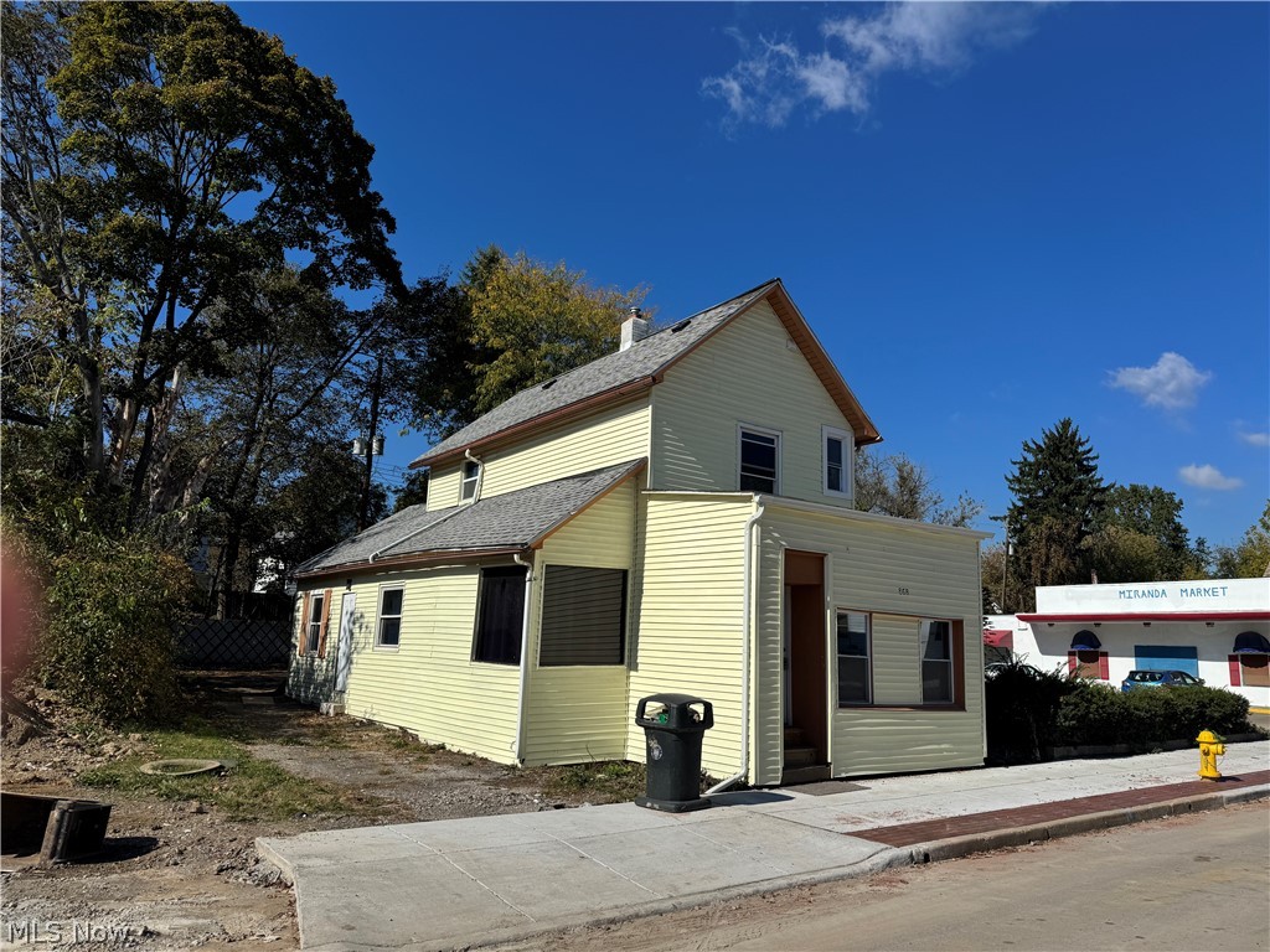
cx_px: 635
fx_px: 881
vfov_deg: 56.8
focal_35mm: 24
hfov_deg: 71.6
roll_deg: -1.8
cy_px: 476
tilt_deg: +10.2
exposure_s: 1/7937
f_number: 1.78
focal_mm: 6.76
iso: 80
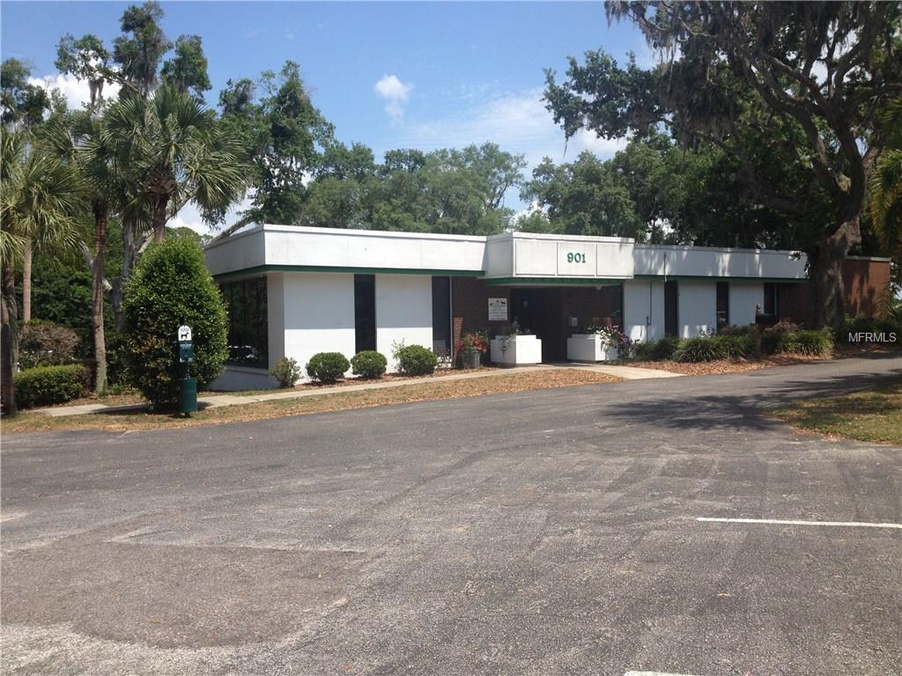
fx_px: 912
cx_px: 451
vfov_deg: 40.7
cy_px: 338
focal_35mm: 35
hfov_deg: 52.6
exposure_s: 1/1783
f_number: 2.4
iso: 50
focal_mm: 4.28
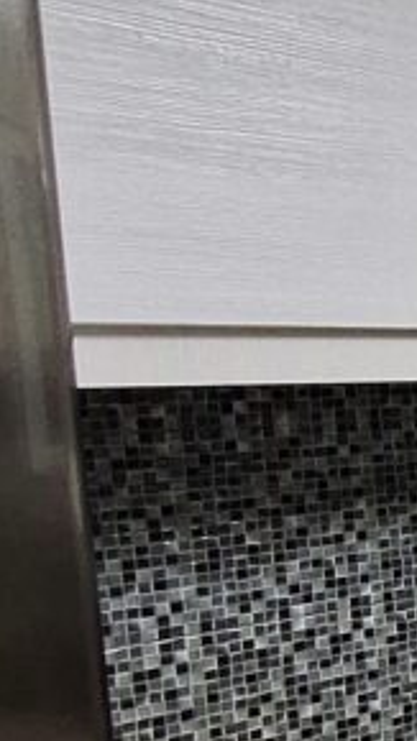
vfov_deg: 41.0
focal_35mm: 50
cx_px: 854
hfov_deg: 17.0
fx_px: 983
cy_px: 465
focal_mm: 1.74
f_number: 2.2
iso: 200
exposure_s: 1/50
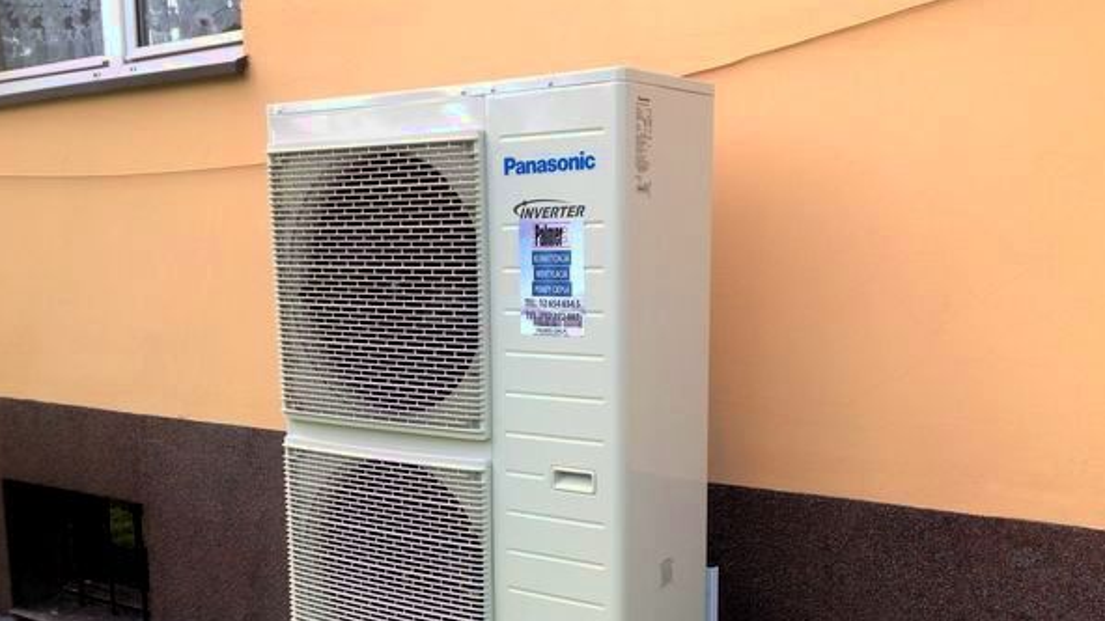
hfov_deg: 45.5
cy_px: 483
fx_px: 1319
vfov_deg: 26.1
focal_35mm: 45
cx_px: 547
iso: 50
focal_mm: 4.28
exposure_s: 1/364
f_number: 2.4
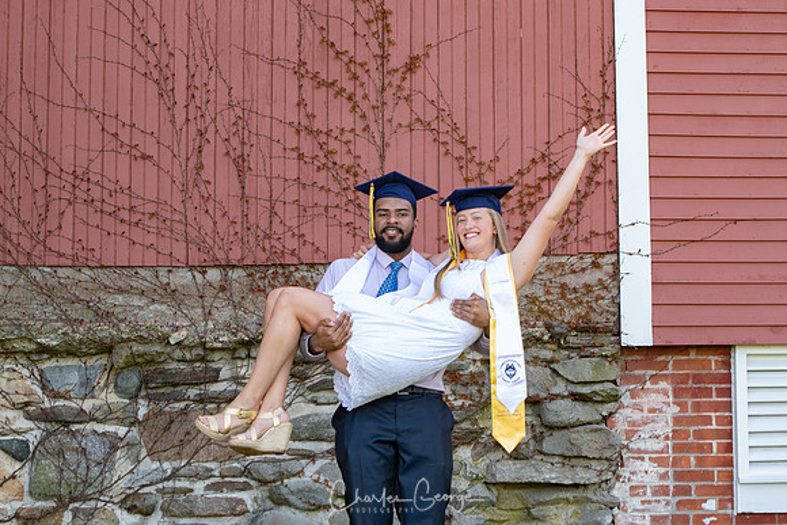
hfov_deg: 17.1
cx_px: 394
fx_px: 2624
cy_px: 262
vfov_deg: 11.4
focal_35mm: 120
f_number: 4.5
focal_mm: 80
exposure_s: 1/125
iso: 200
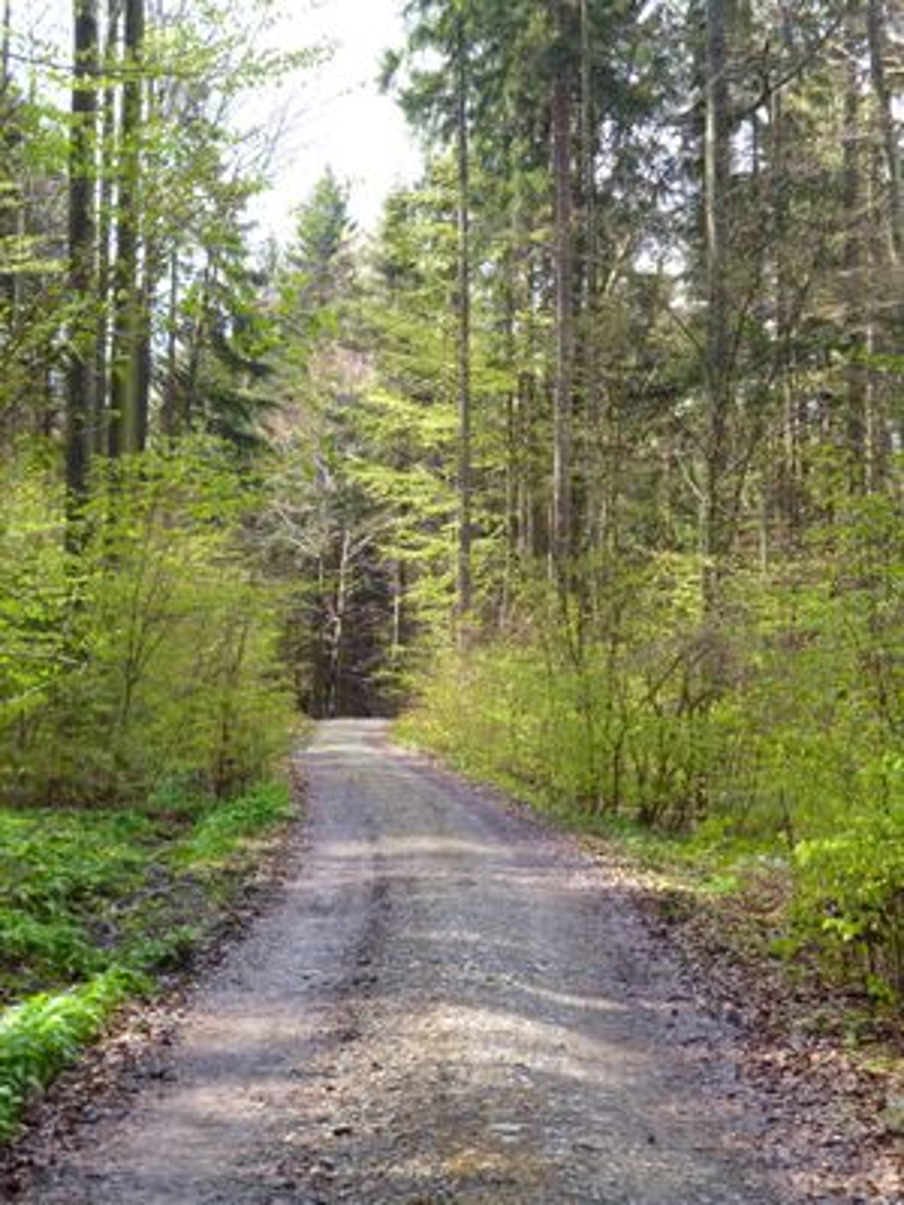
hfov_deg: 23.3
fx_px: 2194
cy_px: 602
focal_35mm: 63
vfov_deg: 30.7
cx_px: 452
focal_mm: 11.2
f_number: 4.7
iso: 200
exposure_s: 1/80
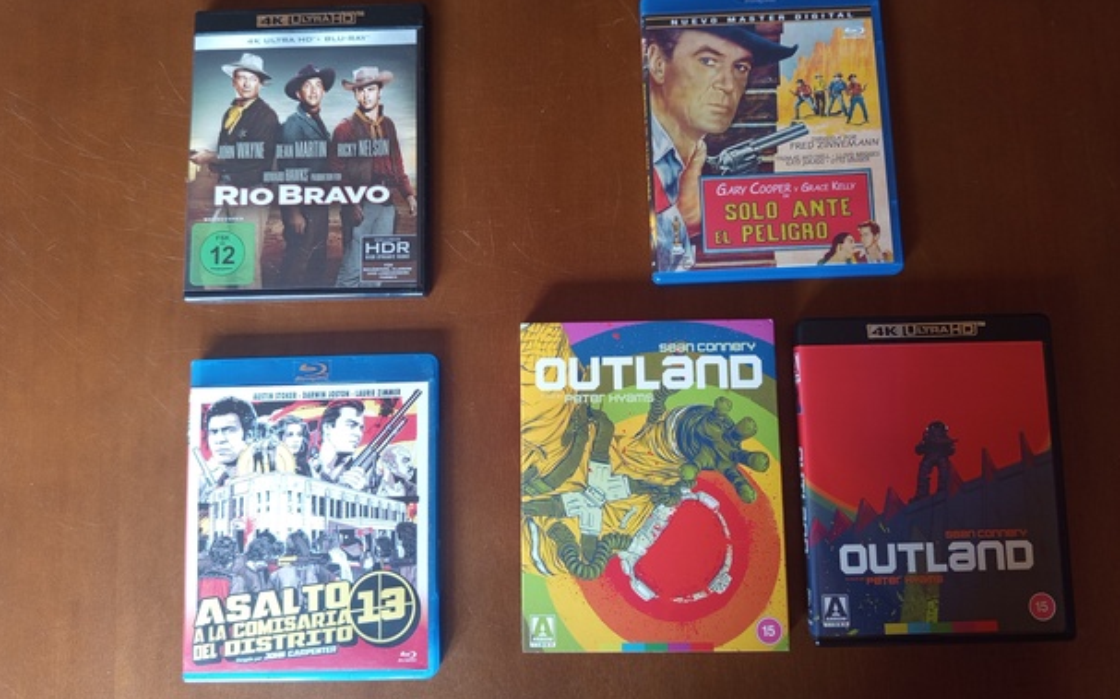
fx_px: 793
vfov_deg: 47.6
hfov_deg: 70.4
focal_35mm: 26
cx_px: 561
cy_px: 338
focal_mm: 5.24
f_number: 1.7
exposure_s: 1/33.3
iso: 354
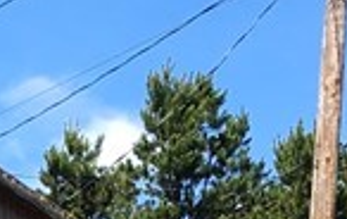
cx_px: -292
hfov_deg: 9.3
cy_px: 828
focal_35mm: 215
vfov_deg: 5.5
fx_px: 2038
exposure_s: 1/905
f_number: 2.2
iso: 25
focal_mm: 4.15
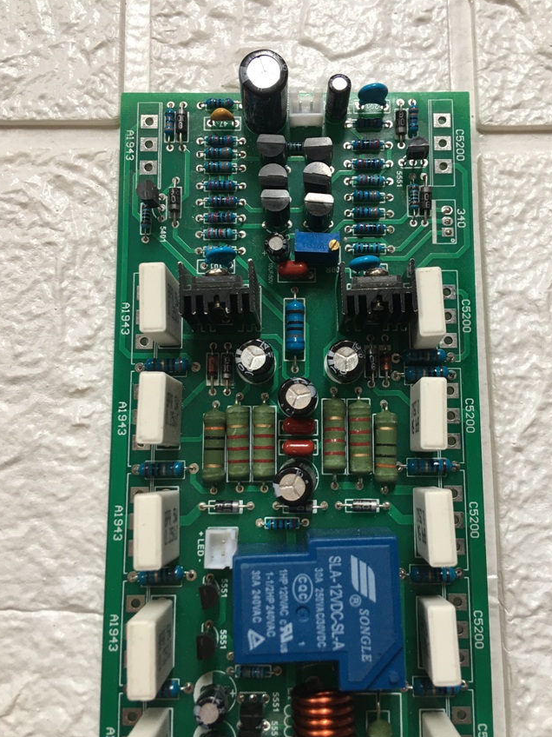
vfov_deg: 52.6
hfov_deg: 40.6
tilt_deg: -80.1
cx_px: 311
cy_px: 356
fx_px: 744
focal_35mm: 35
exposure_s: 1/33
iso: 32
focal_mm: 4.15
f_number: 2.2
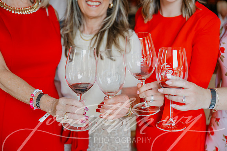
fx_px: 296
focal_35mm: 47
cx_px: 114
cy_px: 76
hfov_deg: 41.9
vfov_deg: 28.7
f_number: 2.8
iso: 360
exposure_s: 1/160
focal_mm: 47
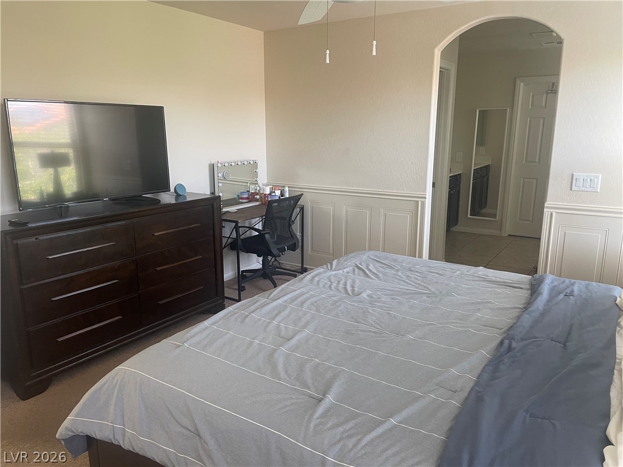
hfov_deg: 67.3
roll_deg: +0.7
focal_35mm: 26
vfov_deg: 53.1
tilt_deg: -13.8
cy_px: 234
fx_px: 468
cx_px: 312
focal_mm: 4.2
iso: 160
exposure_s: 1/60
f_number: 1.6
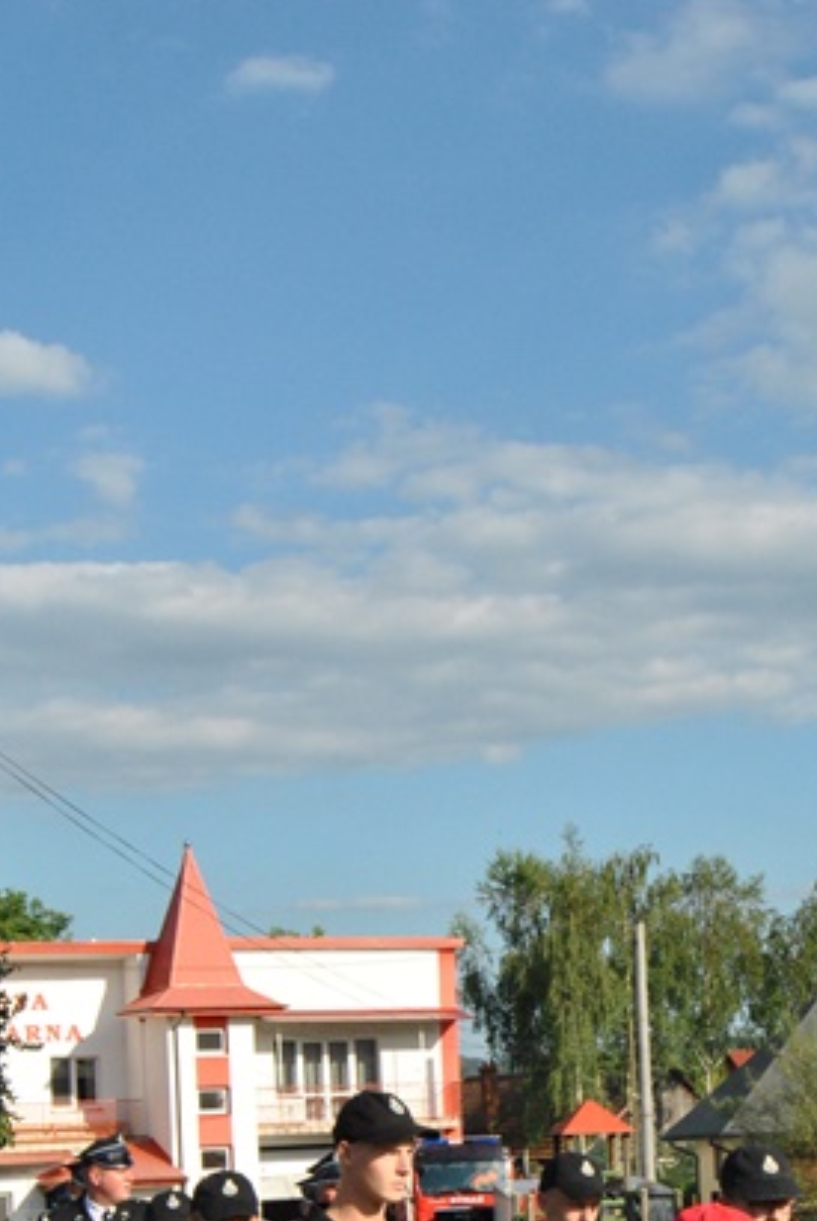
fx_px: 2580
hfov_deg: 17.8
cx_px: 657
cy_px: 1144
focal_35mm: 76
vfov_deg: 25.6
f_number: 13
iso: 800
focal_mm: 26
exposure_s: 1/640
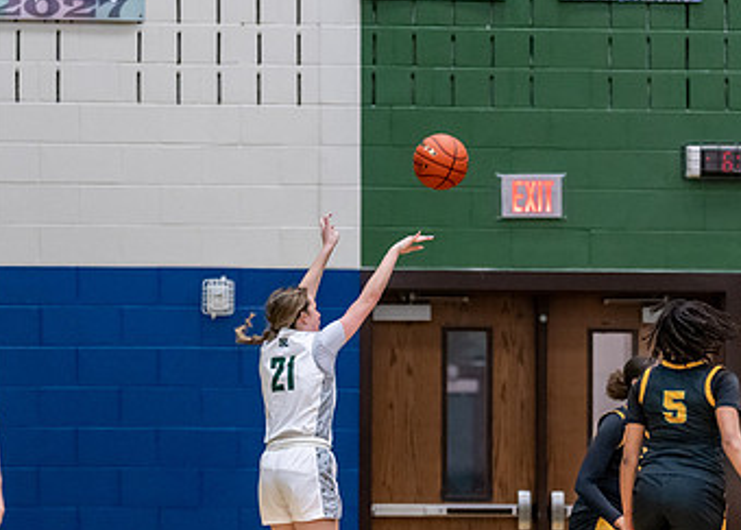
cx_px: 385
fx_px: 6904
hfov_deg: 6.1
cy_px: 533
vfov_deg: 4.4
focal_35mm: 328
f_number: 1.8
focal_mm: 135
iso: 2000
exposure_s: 1/1250
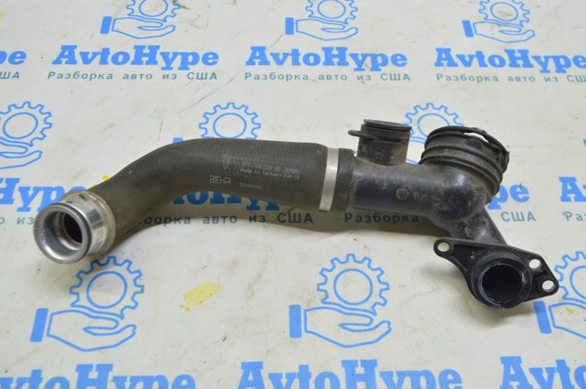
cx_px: 293
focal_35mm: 34
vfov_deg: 38.3
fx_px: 561
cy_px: 194
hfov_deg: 55.2
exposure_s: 1/20
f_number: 5.6
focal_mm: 23
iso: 400
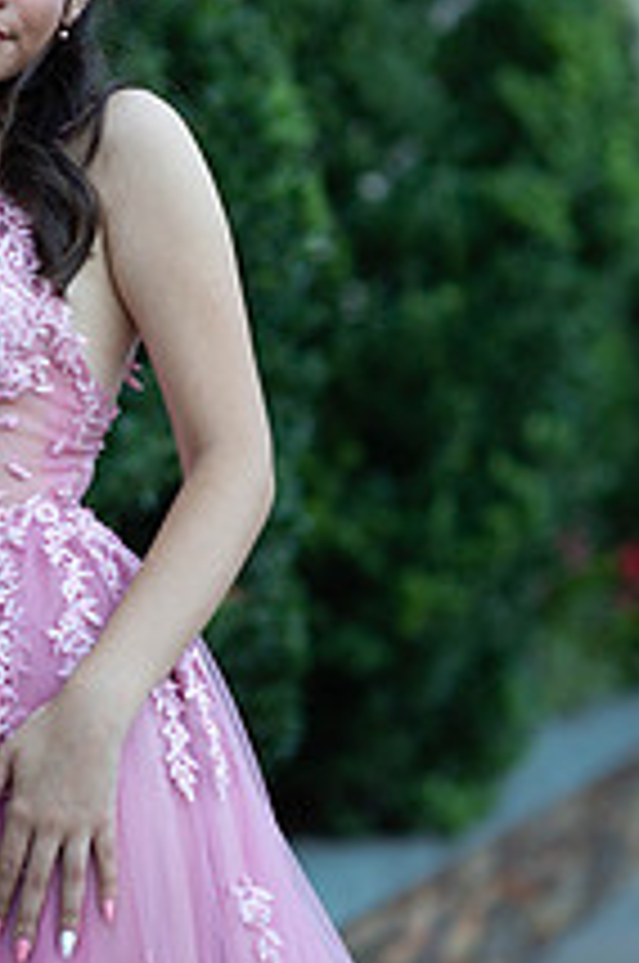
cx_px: 16
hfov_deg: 7.6
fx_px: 4781
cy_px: 482
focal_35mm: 179
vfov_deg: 11.5
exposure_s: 1/640
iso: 250
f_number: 2
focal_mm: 85
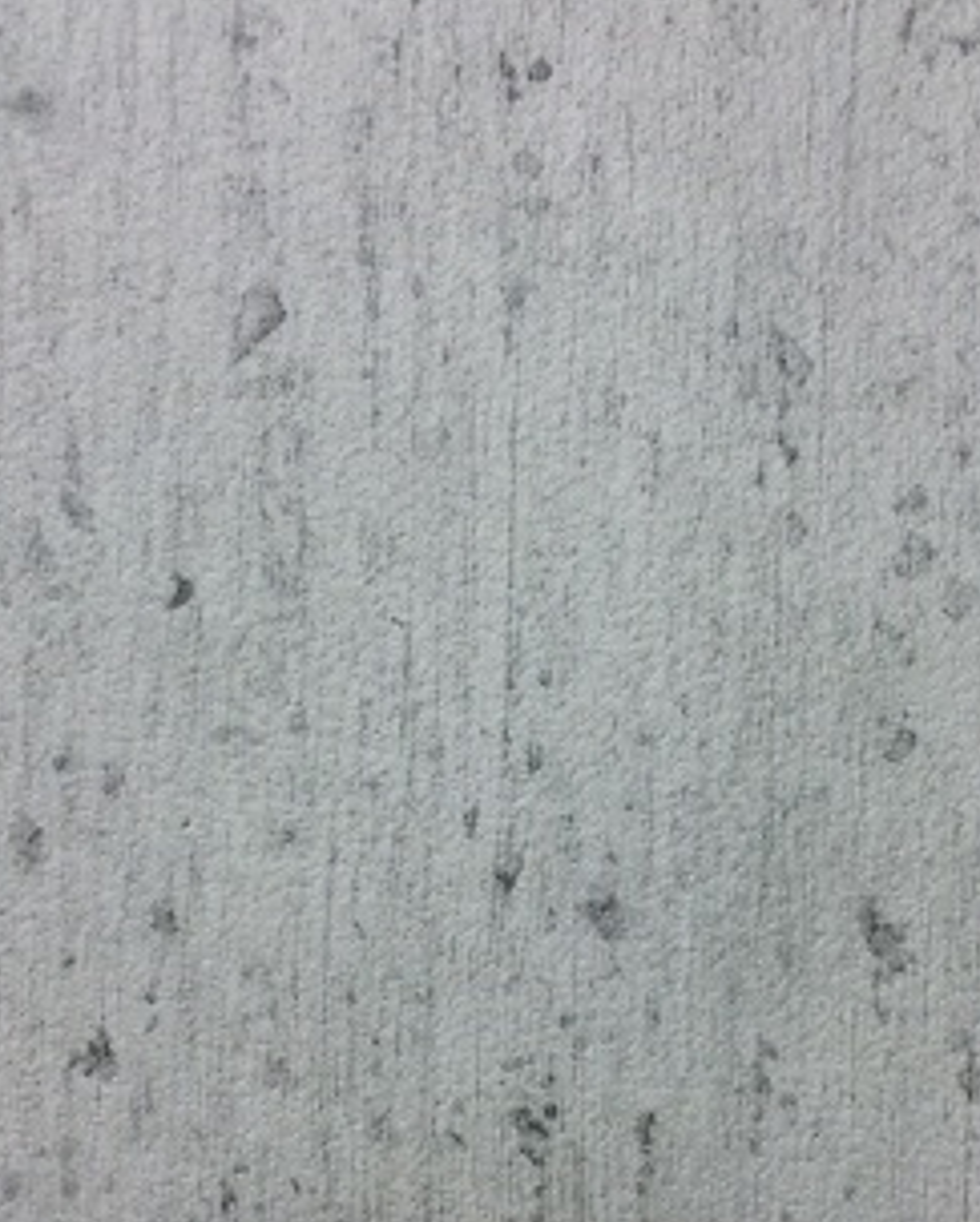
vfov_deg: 39.8
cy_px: 817
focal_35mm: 46
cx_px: 561
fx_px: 1665
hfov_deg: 32.7
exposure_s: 1/33
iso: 50
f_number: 2.2
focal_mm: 4.15
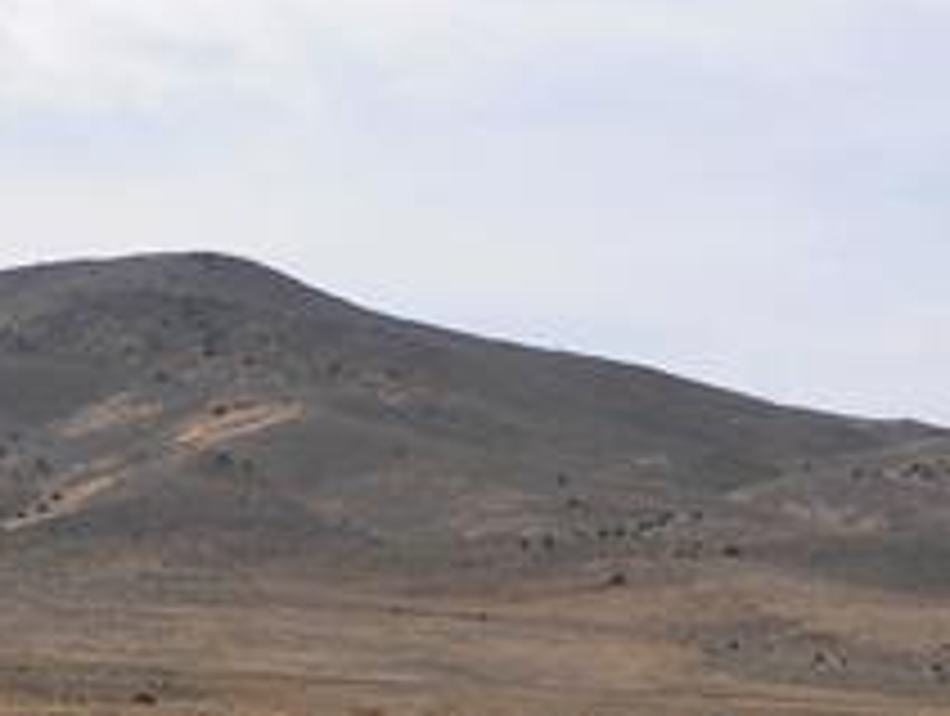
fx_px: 2997
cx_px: 738
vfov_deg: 13.3
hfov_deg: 17.9
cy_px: 856
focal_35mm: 109
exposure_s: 1/500
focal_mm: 6
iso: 80
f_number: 5.2
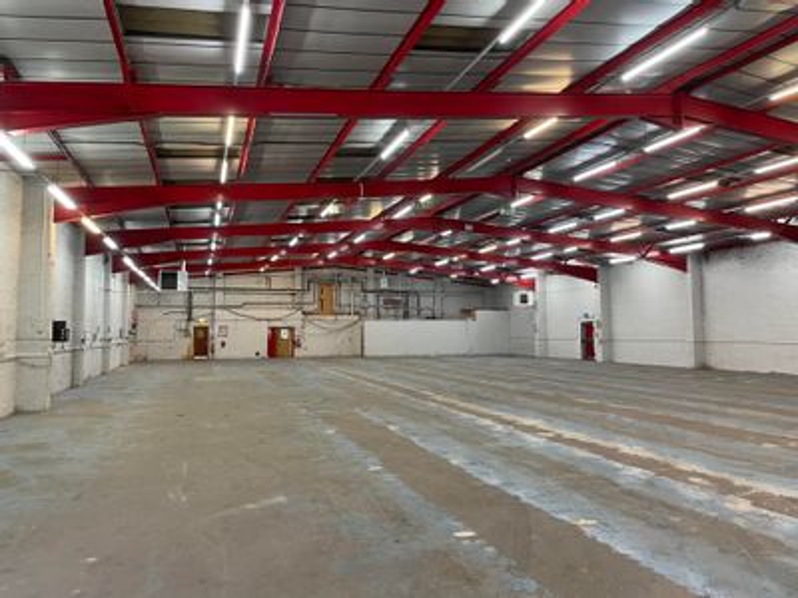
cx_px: 399
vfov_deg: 53.1
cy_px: 299
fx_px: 599
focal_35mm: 26
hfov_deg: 67.3
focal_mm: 4.2
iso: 125
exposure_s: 1/50
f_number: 1.6
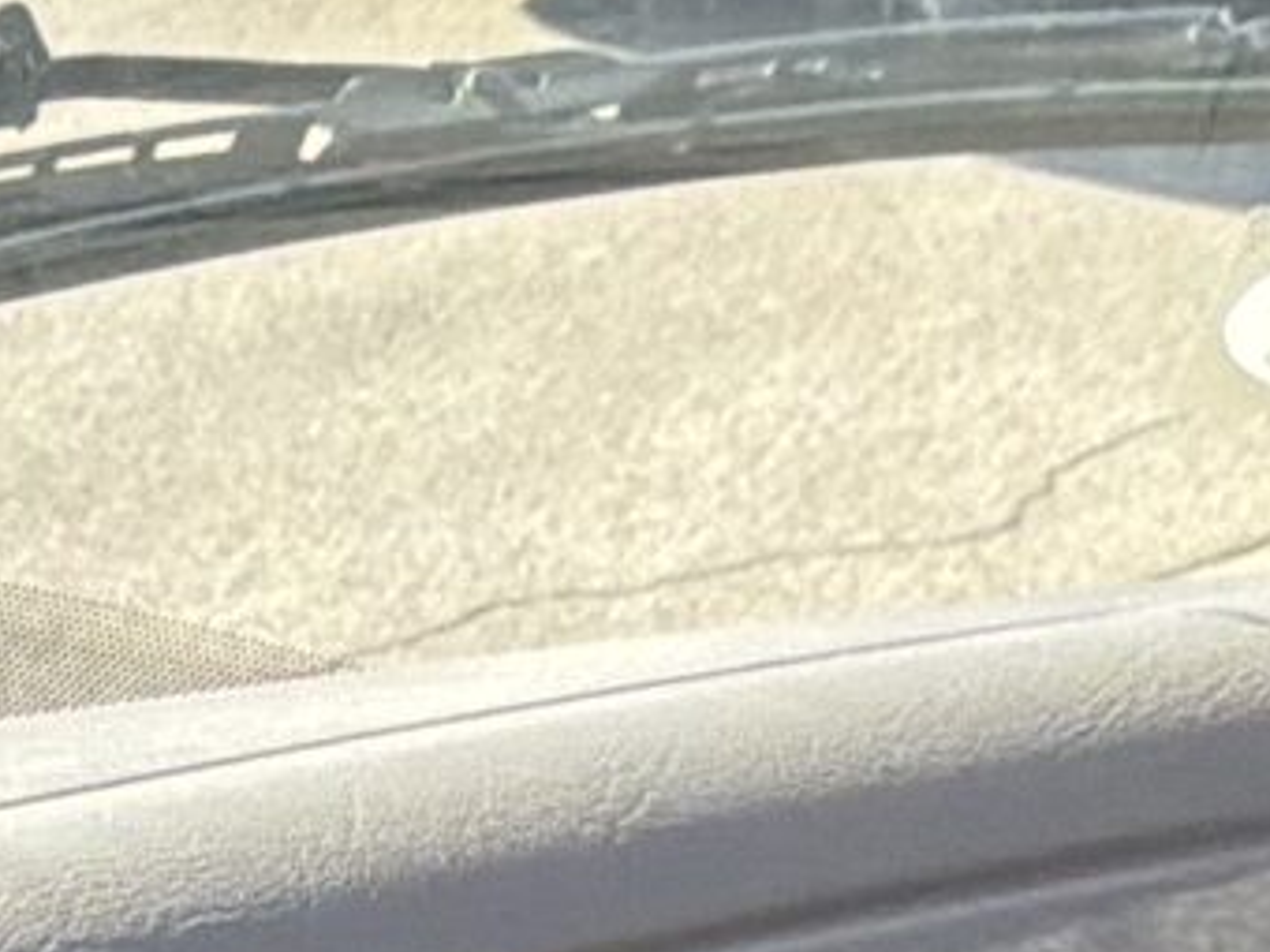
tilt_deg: -32.9
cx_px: -1472
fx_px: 7741
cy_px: 3151
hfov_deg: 8.7
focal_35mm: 211
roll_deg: +4.6
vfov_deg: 6.3
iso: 125
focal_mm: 3
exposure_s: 1/465
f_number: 1.8
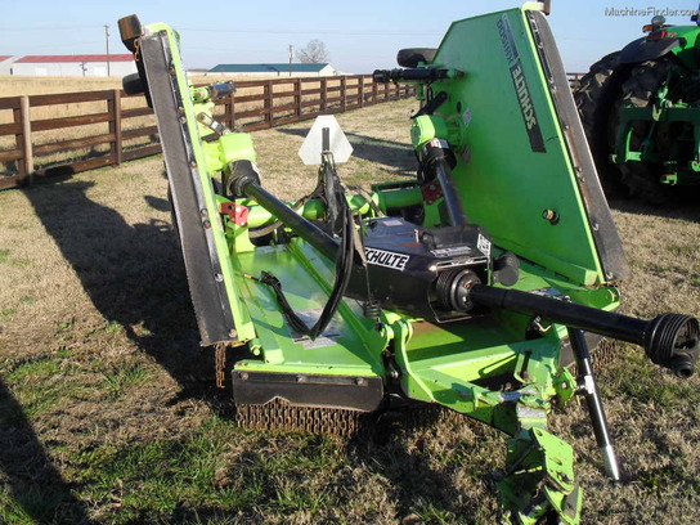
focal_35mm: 35
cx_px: 350
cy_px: 262
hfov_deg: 52.6
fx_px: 708
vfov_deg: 40.7
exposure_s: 1/125
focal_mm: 6.3
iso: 100
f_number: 8.4
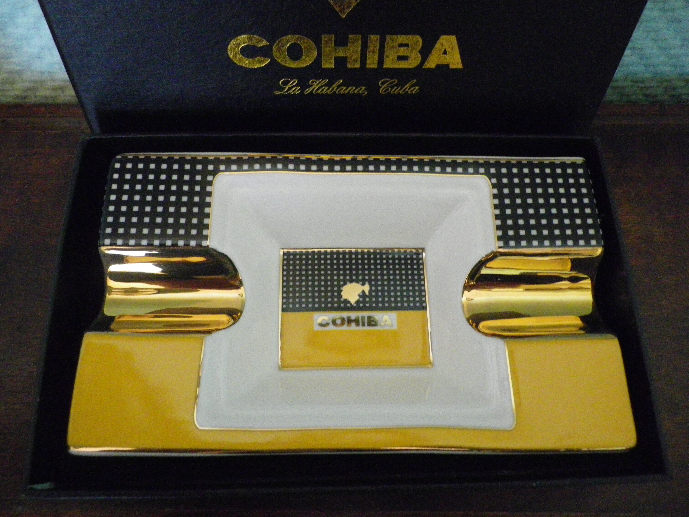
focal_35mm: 28
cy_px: 258
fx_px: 557
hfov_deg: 63.4
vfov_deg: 49.7
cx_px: 344
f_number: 2.6
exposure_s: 1/30
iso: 800
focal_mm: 4.9
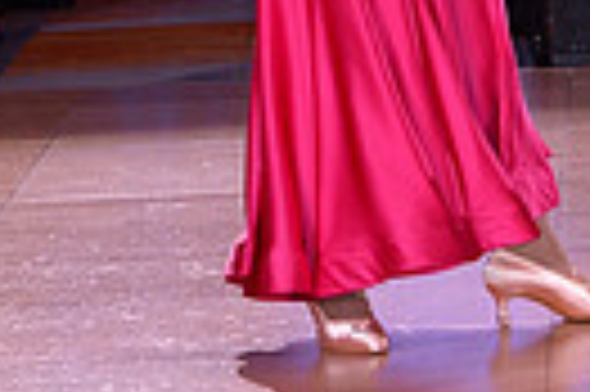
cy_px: -300
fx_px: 7415
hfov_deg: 4.6
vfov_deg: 3.0
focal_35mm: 453
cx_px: 554
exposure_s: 1/250
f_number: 4.5
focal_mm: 102
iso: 1600
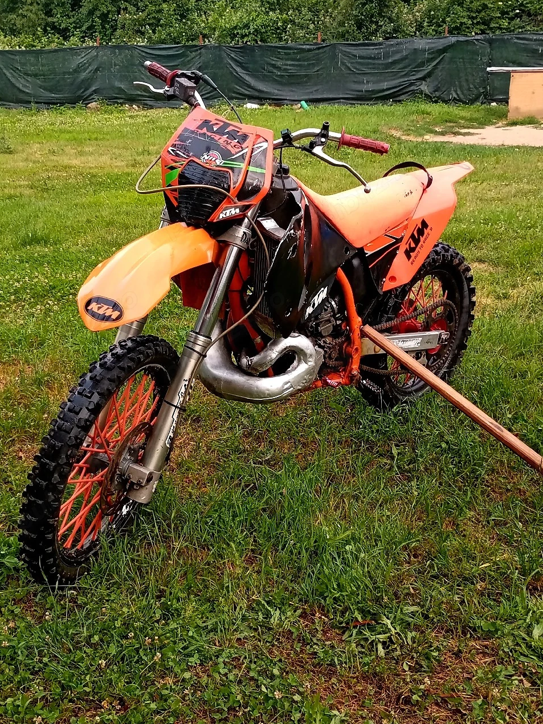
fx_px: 941
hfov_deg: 32.2
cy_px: 358
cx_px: 262
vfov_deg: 42.1
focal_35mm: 45
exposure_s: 1/100
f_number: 1.8
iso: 95
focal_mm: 3.84
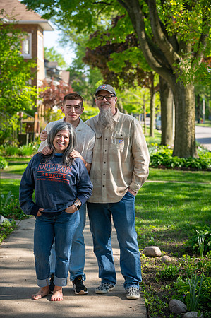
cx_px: 106
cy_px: 159
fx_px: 758
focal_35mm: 86
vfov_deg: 23.7
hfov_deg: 15.9
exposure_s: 1/400
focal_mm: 86
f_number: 4
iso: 250
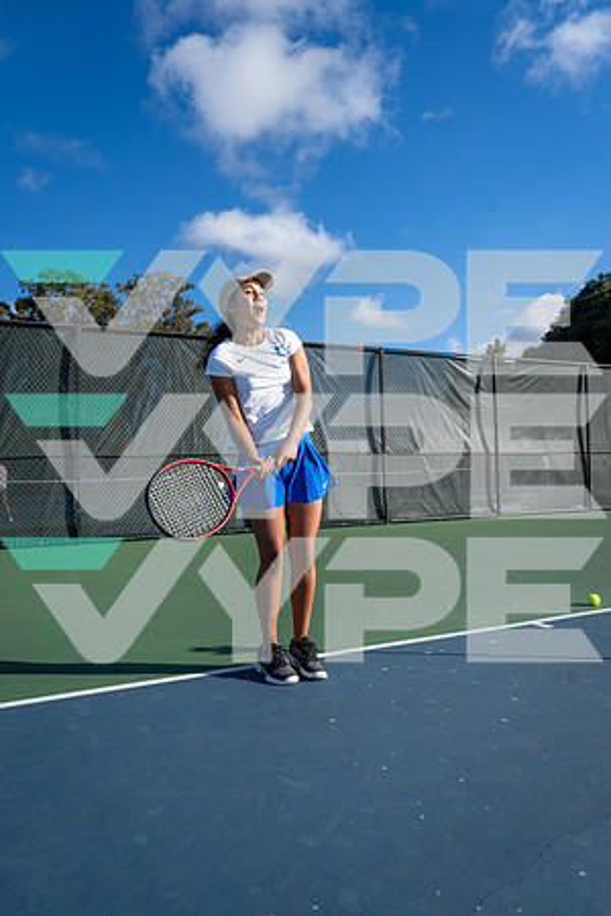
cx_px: 306
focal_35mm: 26
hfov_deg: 49.6
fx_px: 662
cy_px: 458
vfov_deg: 69.4
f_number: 8
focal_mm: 26
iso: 100
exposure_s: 1/250
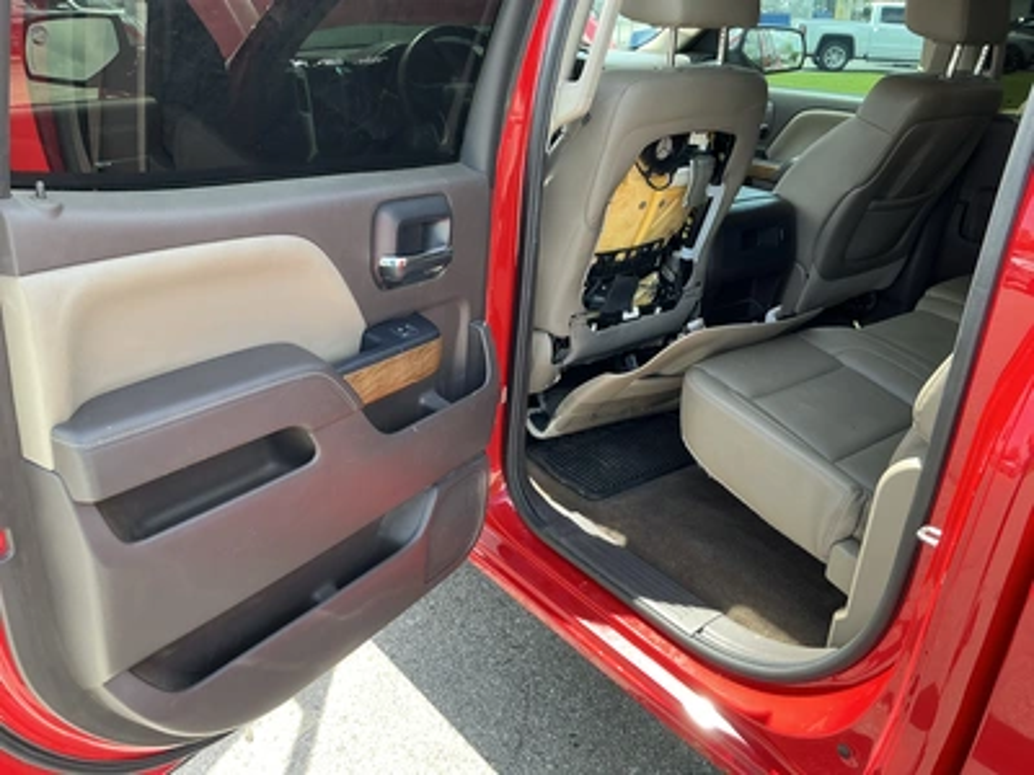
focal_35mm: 28
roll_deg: -1.4
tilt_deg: -21.4
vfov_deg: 49.7
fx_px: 836
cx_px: 517
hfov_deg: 63.4
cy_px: 388
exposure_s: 1/122
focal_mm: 3
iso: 20
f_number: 1.8
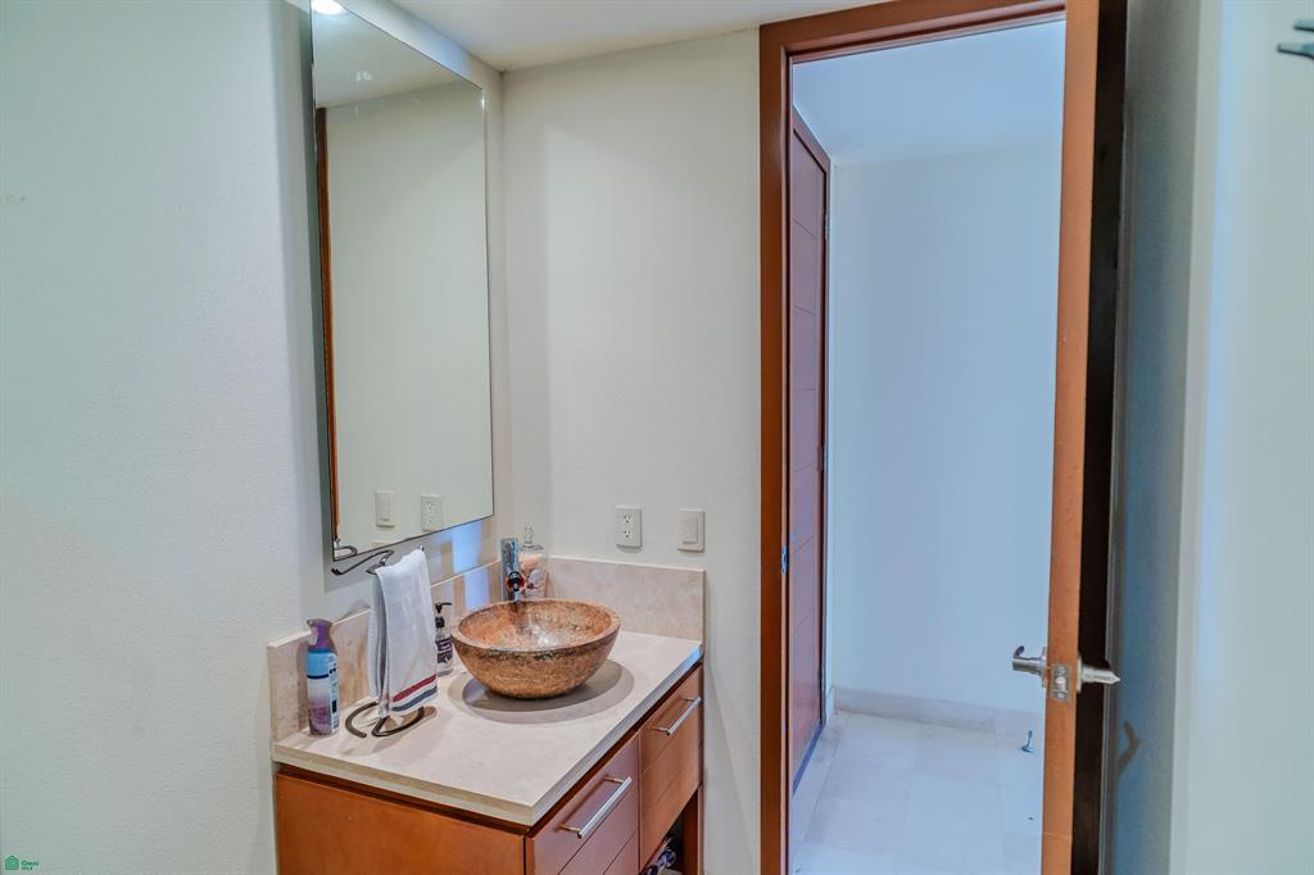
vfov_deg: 61.9
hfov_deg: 84.0
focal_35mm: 20
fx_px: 730
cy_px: 438
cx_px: 657
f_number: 4
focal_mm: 20
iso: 500
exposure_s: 1/30
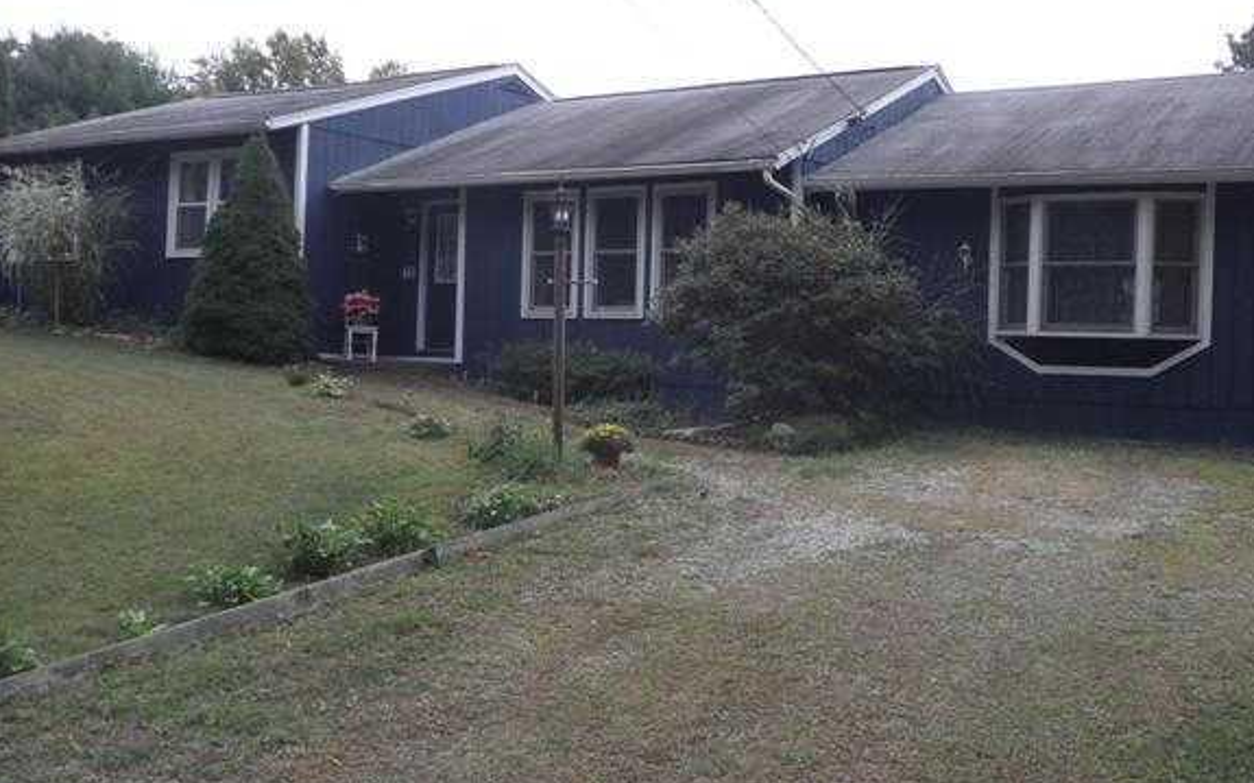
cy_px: 356
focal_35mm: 46
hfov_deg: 43.5
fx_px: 1572
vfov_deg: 28.0
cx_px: 641
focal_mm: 7
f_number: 4
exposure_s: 1/60
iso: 160
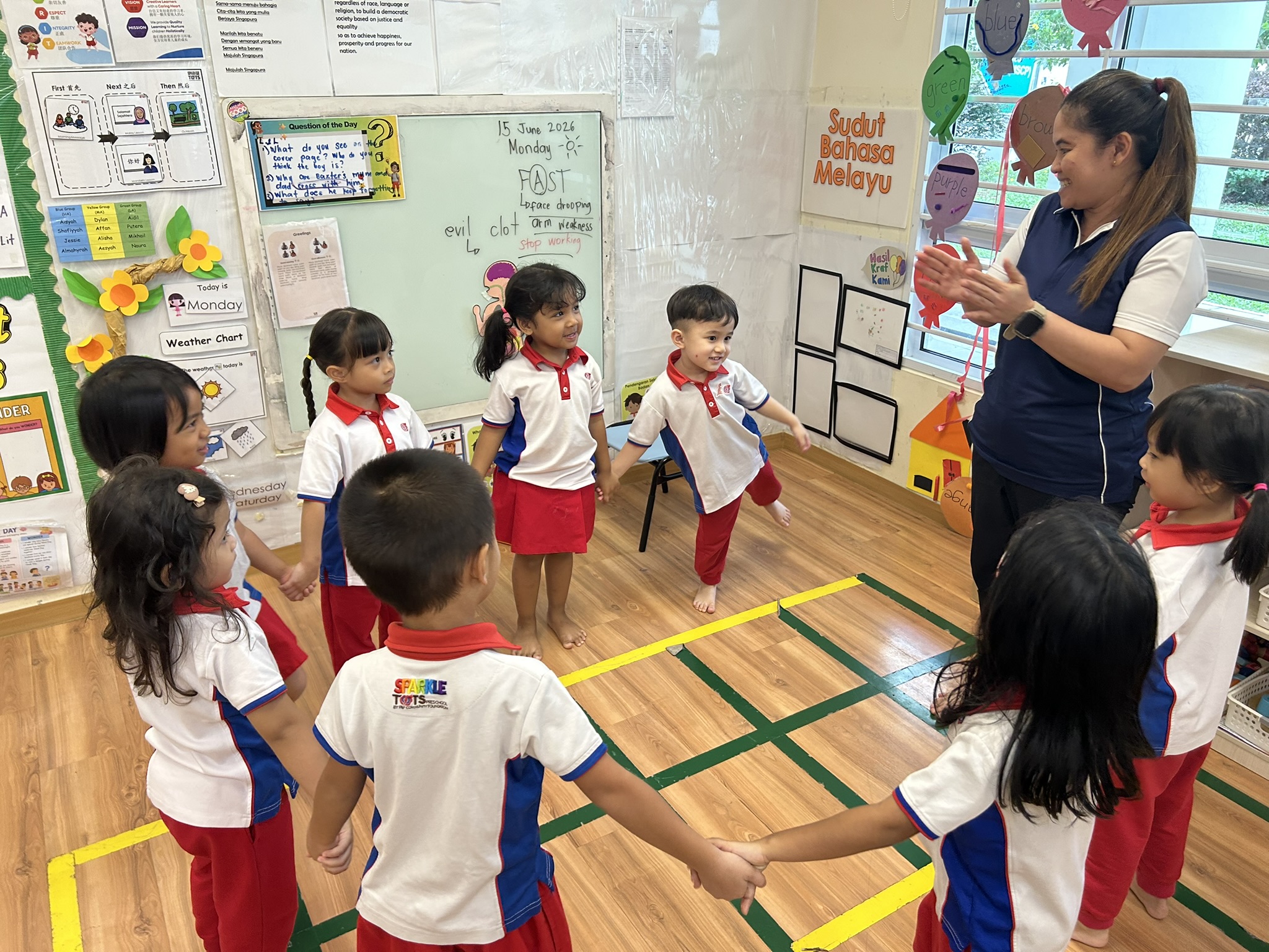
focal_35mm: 26
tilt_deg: -23.1
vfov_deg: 53.1
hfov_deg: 67.3
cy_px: 476
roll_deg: +0.4
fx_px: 953
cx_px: 634
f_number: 1.5
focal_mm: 5.7
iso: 125
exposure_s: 1/100
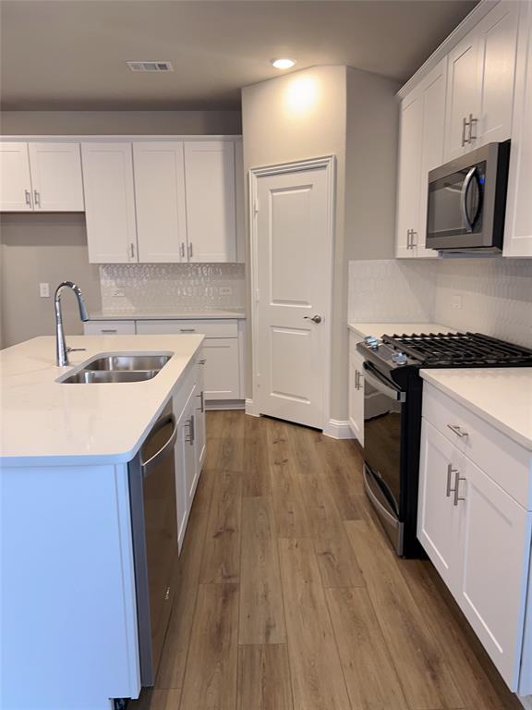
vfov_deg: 67.3
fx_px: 533
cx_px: 266
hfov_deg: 53.1
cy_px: 355
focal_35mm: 26
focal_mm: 5.7
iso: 100
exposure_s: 1/60
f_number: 1.5
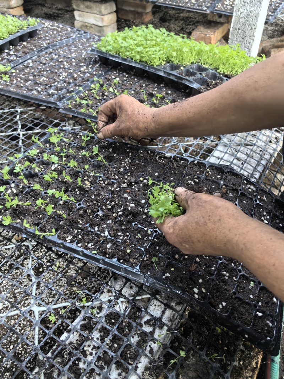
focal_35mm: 27
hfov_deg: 51.3
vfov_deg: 65.3
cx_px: 142
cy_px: 190
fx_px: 295
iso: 320
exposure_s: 1/100
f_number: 2
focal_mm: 5.75
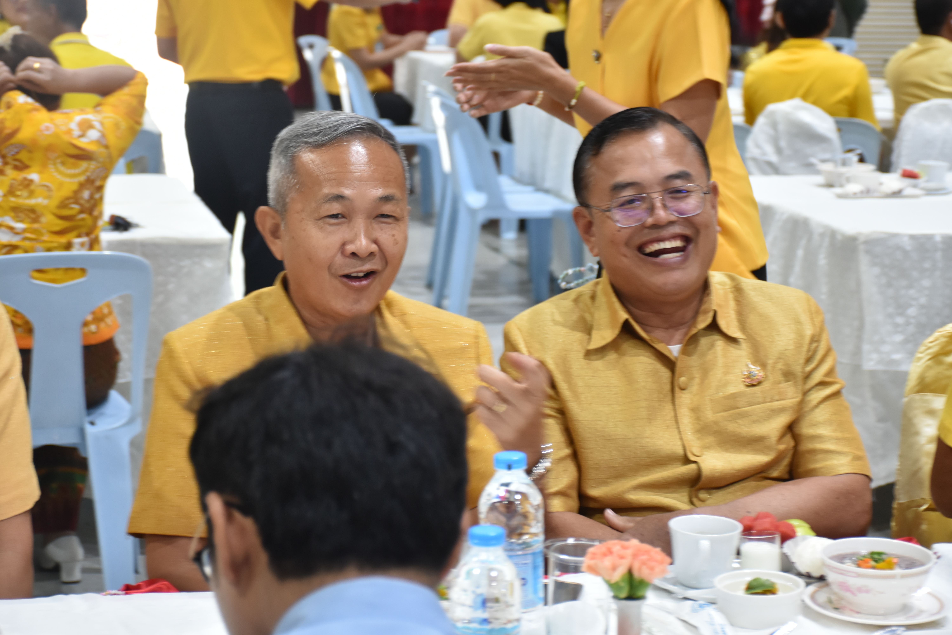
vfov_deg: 15.2
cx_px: 476
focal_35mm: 90
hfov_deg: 22.6
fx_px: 2380
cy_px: 318
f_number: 5
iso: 800
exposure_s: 1/30
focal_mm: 60
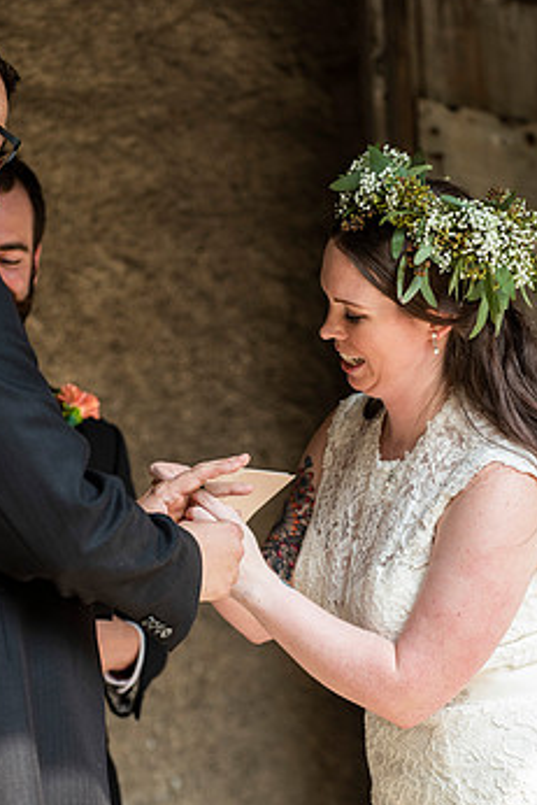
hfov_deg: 7.6
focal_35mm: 182
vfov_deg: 11.3
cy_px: 512
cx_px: 223
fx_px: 4068
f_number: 3.5
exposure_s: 1/640
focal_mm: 140
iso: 400
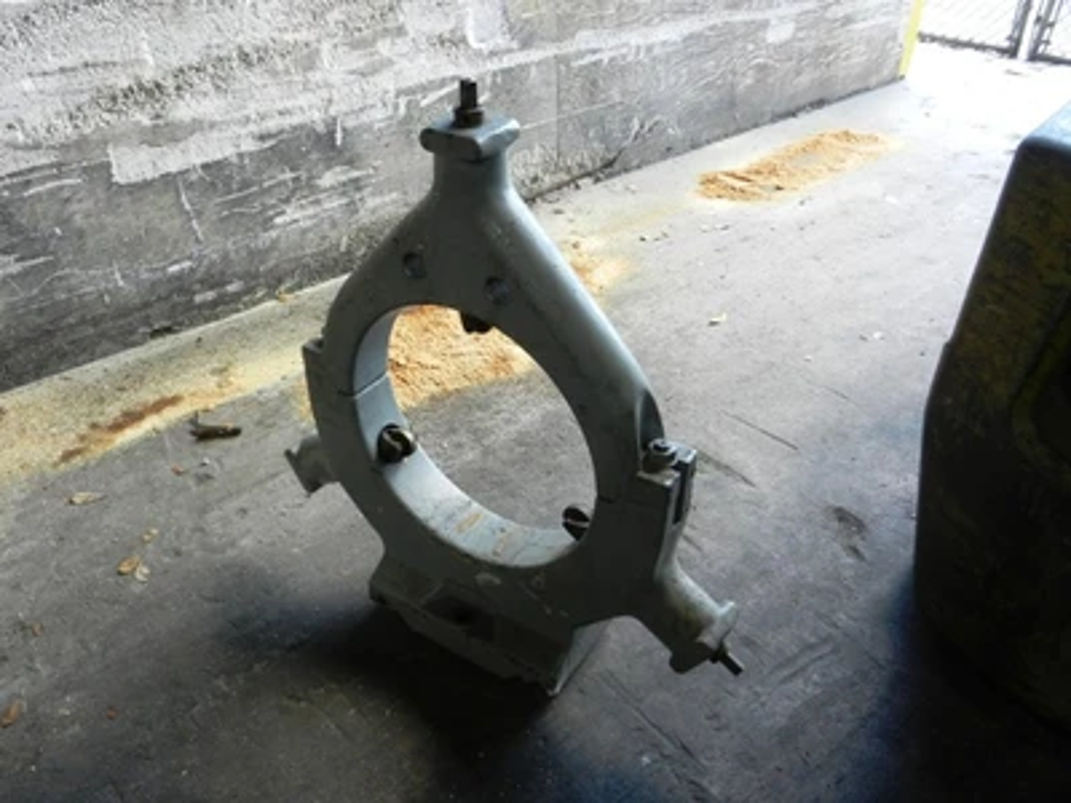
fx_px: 897
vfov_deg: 48.2
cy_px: 402
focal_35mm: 29
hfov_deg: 61.7
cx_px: 536
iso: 160
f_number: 3.6
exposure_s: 1/30
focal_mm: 5.1
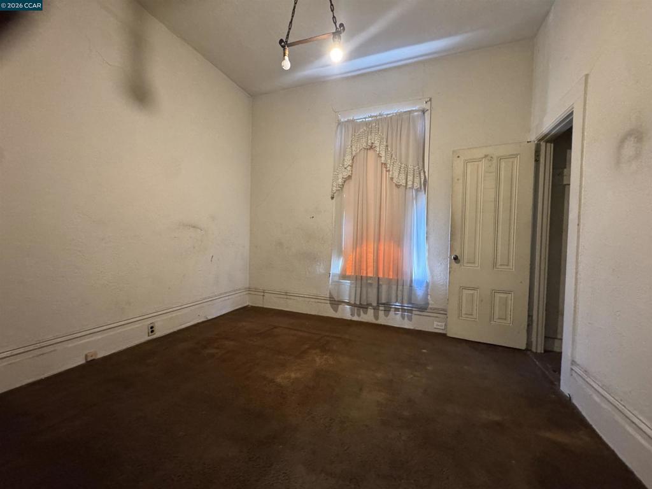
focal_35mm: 14
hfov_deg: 102.1
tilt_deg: -2.3
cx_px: 326
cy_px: 244
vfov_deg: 85.7
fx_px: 264
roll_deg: -1.5
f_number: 2.2
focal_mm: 2.22
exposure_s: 1/60
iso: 800
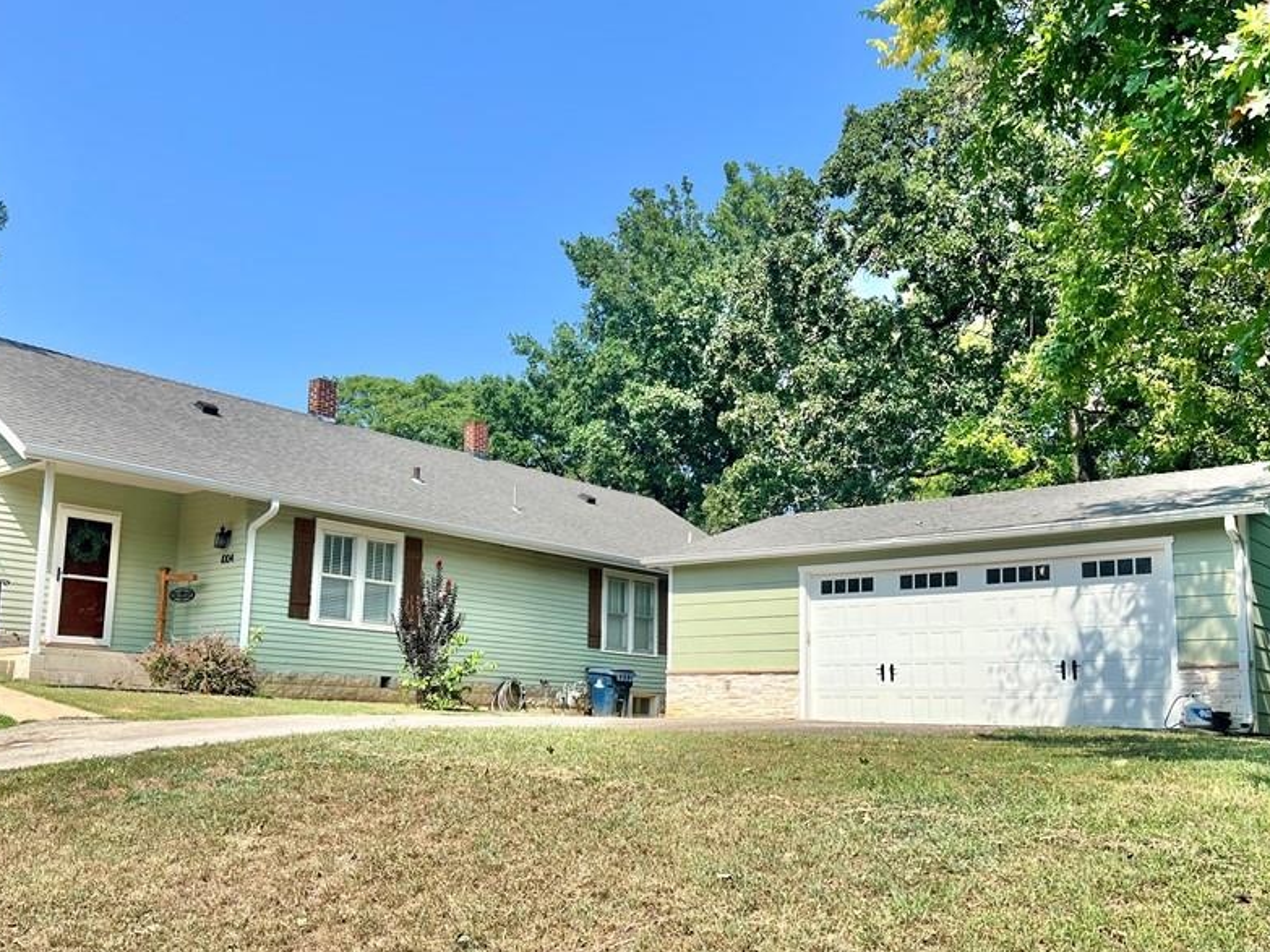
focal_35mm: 34
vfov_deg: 41.7
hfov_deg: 53.9
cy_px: 517
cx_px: 603
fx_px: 1247
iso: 50
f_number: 1.5
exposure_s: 1/3077
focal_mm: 5.7
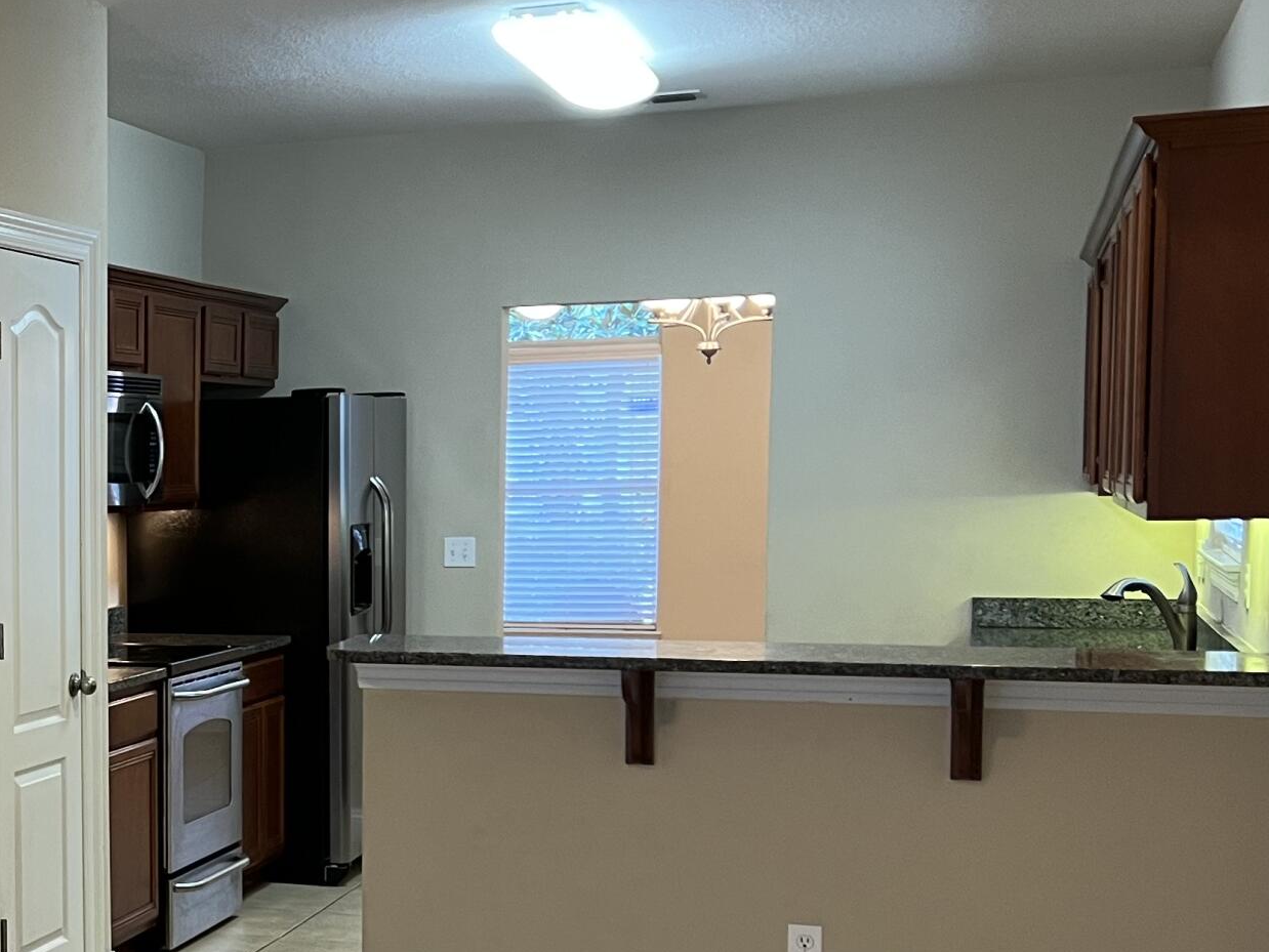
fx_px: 2310
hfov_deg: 27.4
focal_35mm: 63
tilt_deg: -4.8
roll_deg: +0.9
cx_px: -219
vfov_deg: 23.1
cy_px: 691
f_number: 1.5
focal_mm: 5.7
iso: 125
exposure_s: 1/60
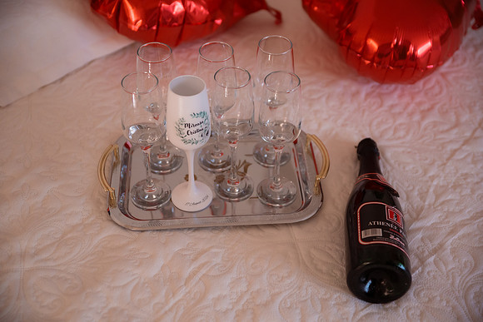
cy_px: 161
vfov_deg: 24.6
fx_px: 738
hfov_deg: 36.2
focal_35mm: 55
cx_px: 242
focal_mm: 55
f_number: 2.8
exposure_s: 1/250
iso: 1600
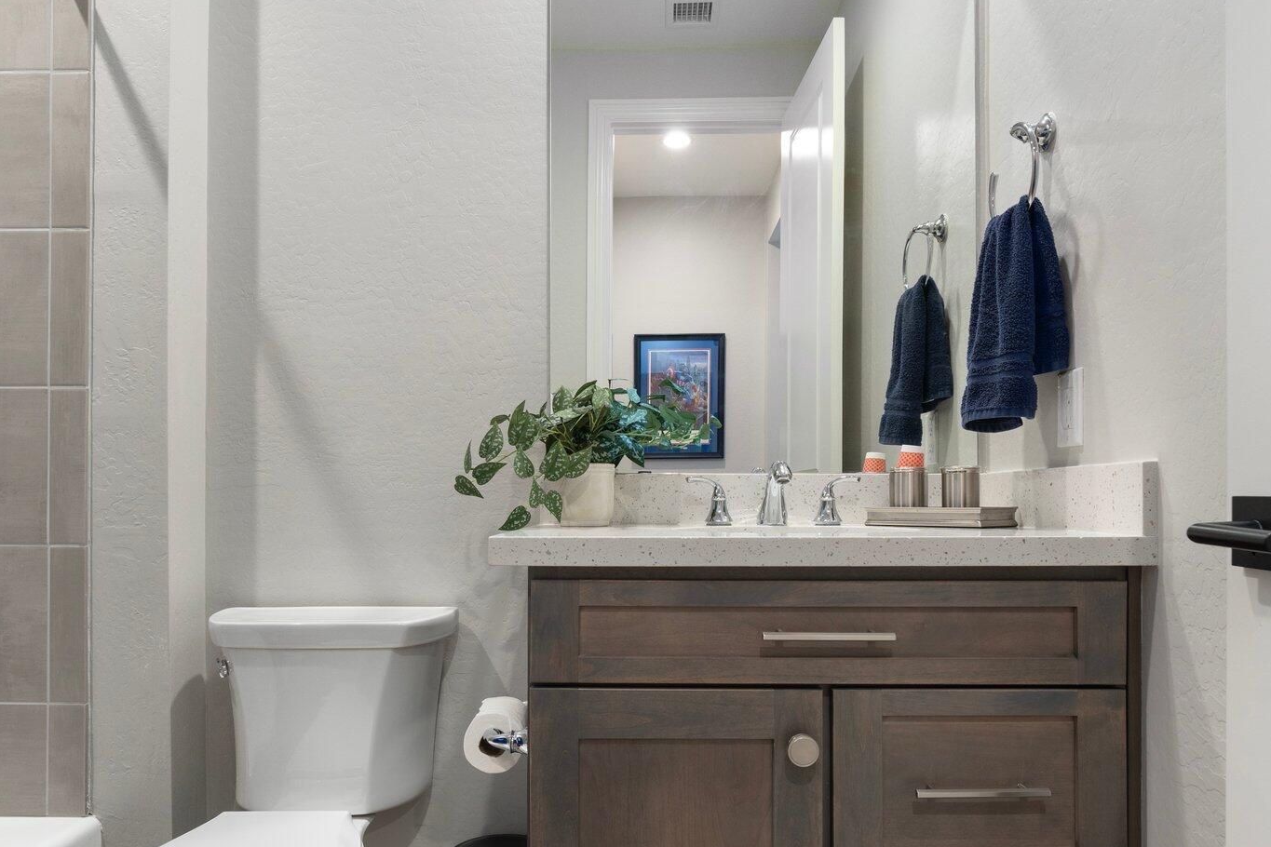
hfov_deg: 73.7
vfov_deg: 52.9
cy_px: 492
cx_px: 637
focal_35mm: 24
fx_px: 847
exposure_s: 1/13
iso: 1000
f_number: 8
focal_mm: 16
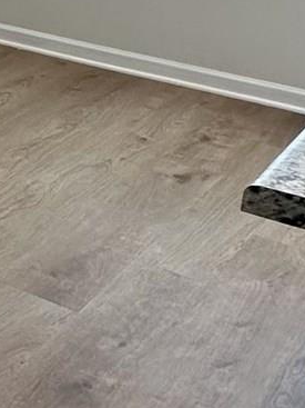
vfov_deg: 21.2
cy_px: -33
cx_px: -490
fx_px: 1034
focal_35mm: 88
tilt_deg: -12.9
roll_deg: -1.0
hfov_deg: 12.2
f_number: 2.2
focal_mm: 2.22
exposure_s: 1/120
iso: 125
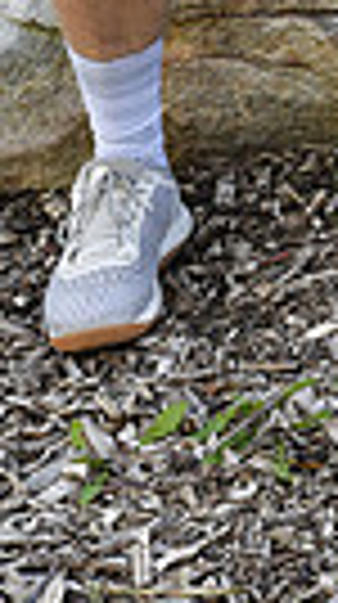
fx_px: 2927
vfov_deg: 11.3
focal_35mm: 183
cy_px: -320
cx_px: 424
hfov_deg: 6.6
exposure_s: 1/125
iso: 200
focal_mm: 52
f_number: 5.6
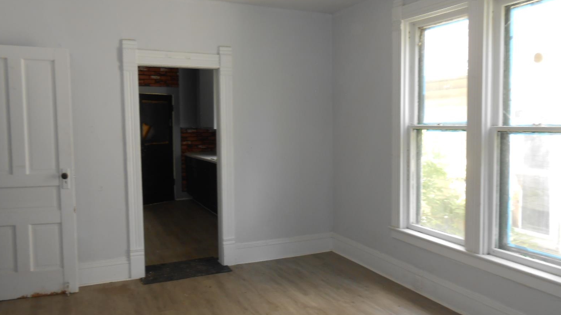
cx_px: 277
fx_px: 431
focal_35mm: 29
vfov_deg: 40.2
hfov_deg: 66.1
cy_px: 153
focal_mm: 4.6
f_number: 3.5
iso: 80
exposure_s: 1/30
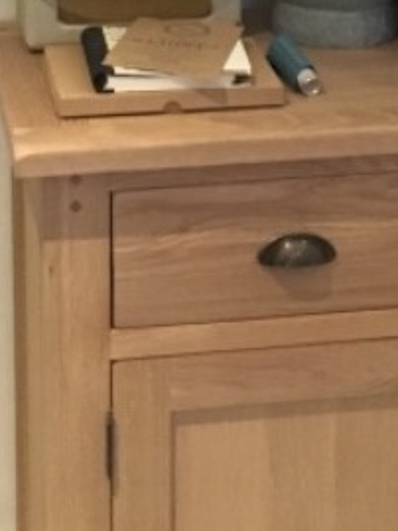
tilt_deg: -11.4
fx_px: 1981
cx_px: 248
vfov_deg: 14.8
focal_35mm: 129
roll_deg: +0.2
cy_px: -118
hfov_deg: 11.5
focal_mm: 4.15
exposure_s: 1/25
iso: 200
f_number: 2.2
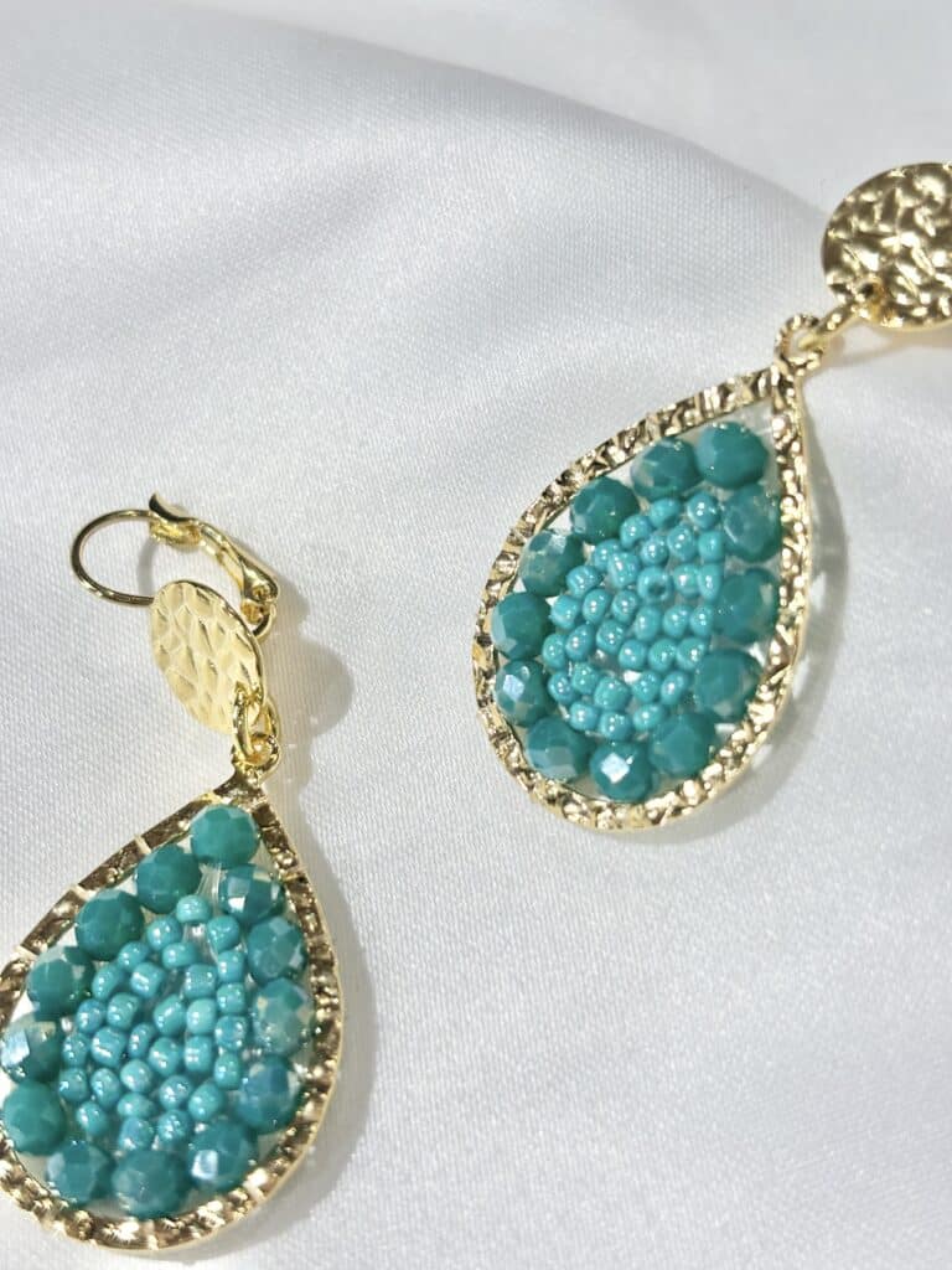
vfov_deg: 36.8
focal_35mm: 52
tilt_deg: -58.6
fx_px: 1907
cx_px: 476
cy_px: 635
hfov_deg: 28.0
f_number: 1.6
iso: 32
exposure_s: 1/274
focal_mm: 5.96
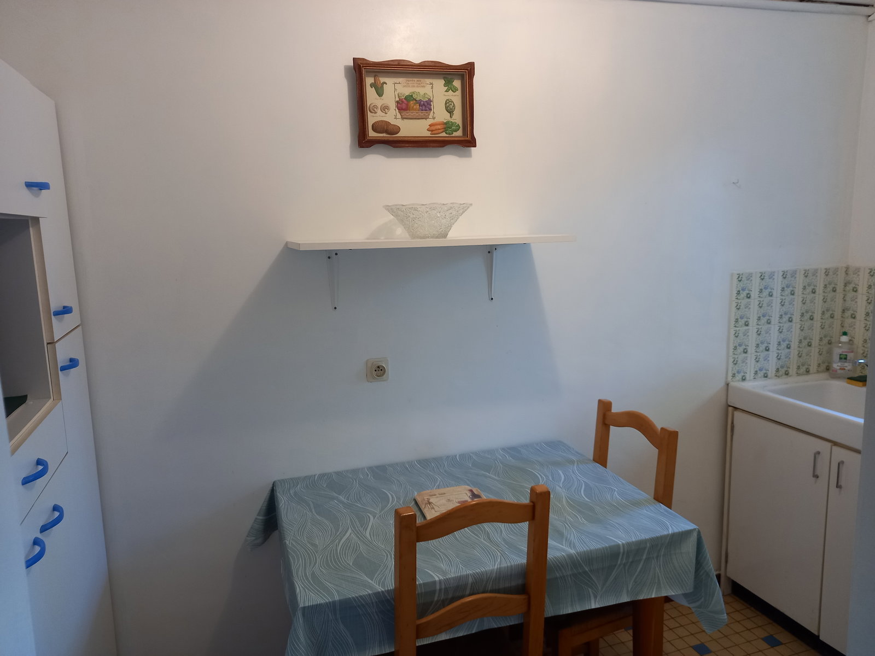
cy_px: 328
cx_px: 438
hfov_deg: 69.4
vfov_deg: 54.9
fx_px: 632
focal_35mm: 25
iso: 200
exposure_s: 1/33.3
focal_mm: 4.6
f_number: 2
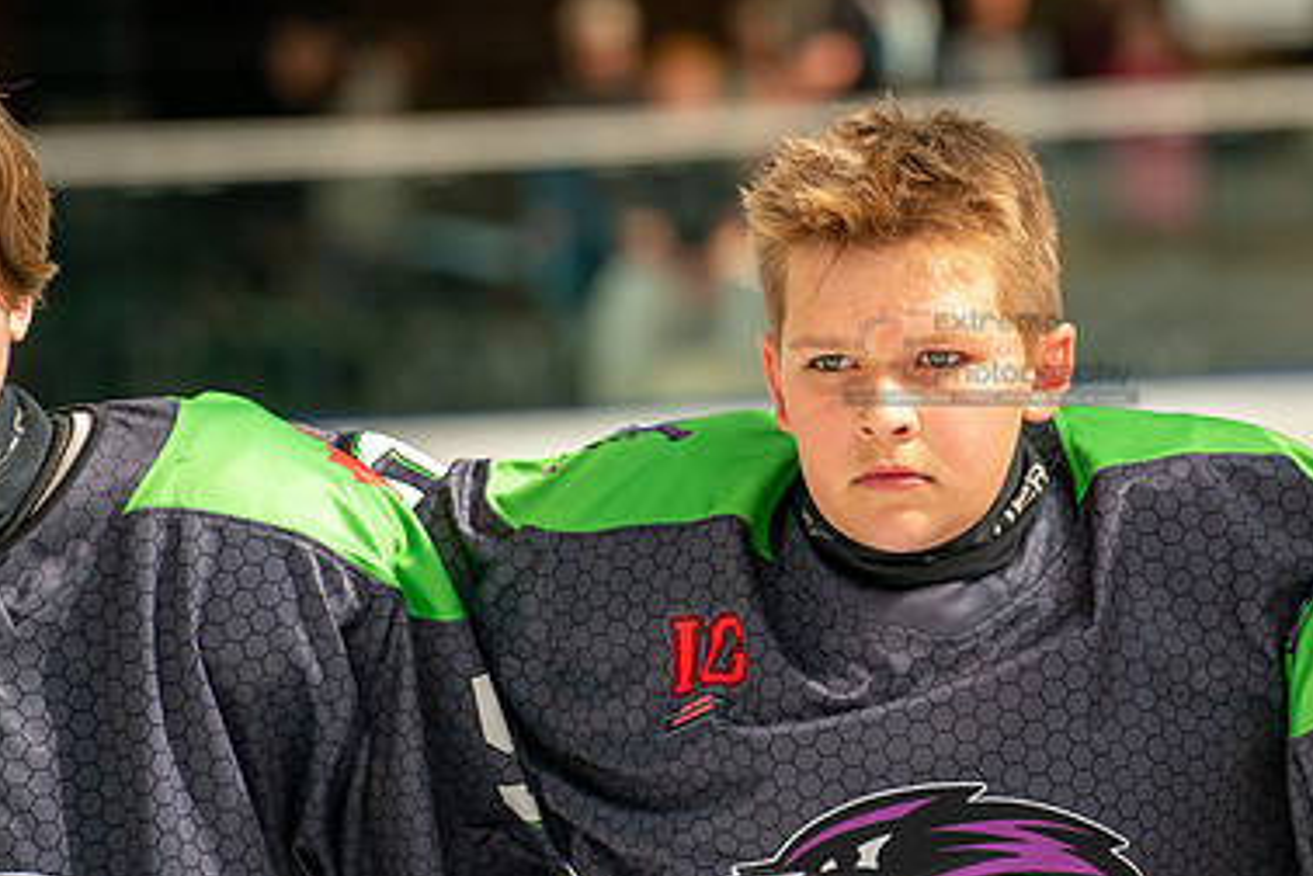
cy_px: 353
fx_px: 8388
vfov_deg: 6.0
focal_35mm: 230
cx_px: 993
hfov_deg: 8.9
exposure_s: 1/2500
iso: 2000
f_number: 4
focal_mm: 150
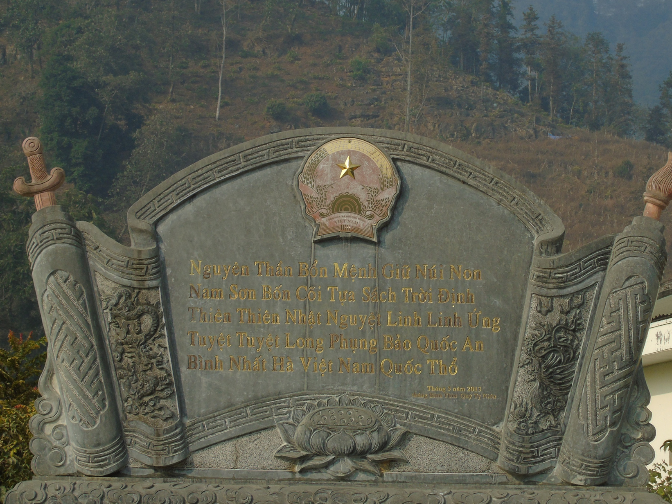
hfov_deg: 13.1
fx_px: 2932
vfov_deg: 9.8
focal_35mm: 151
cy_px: 234
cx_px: 369
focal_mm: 22
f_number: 4.6
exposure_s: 1/200
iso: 80
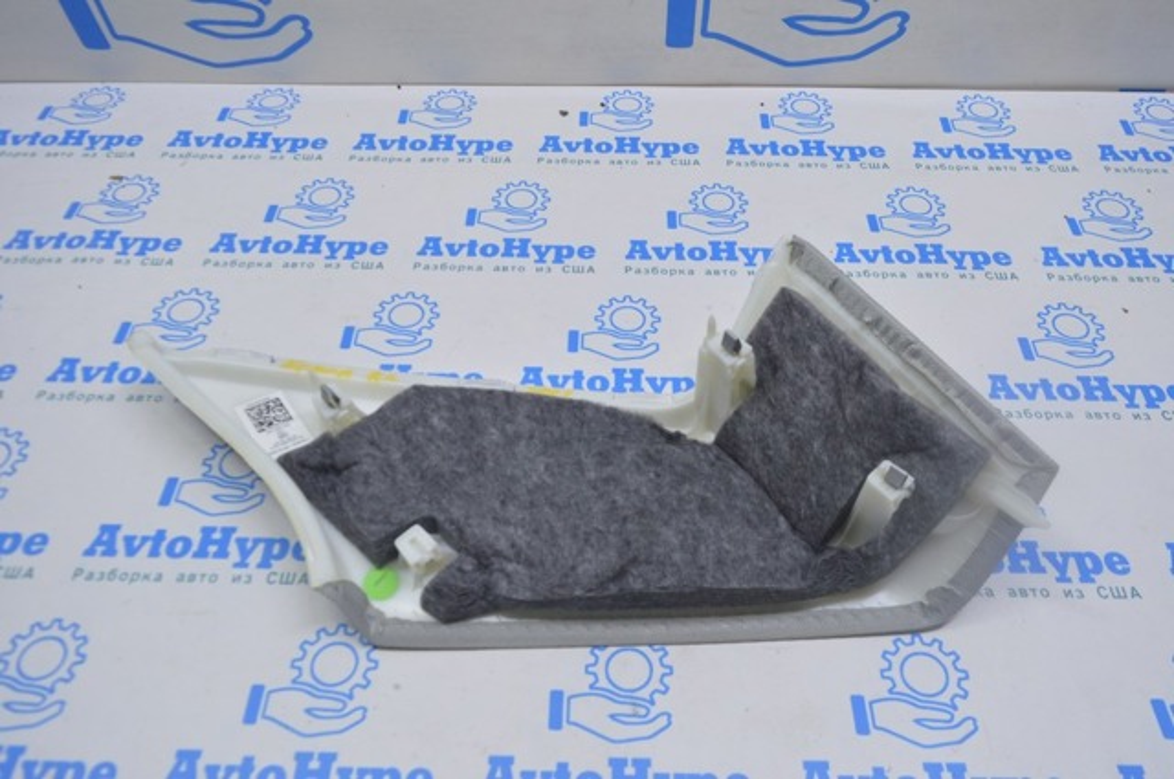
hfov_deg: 67.4
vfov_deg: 47.8
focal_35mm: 27
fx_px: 879
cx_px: 587
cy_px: 390
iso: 400
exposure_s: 1/30
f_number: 5.6
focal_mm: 18
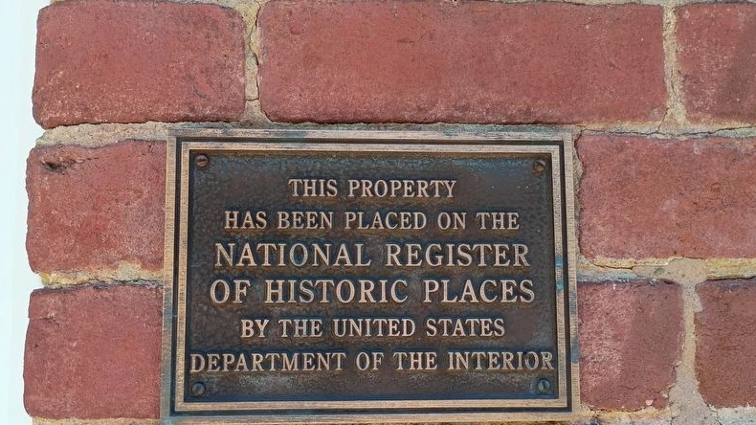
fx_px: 641
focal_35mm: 32
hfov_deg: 61.0
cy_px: 265
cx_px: 378
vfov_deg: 36.4
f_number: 1.8
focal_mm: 4.27
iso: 117
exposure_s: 1/120
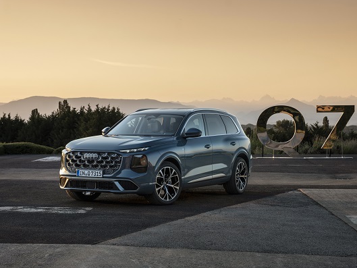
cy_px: 134
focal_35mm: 73
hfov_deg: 26.7
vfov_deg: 20.2
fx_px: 753
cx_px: 192
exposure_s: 1/60
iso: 400
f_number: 8
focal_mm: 67
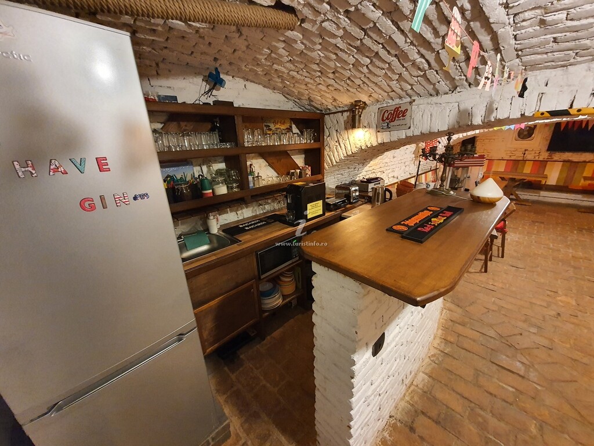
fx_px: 223
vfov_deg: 89.9
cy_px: 223
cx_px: 297
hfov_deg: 106.2
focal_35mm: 13
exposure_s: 1/25
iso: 640
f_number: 2.2
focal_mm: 1.8
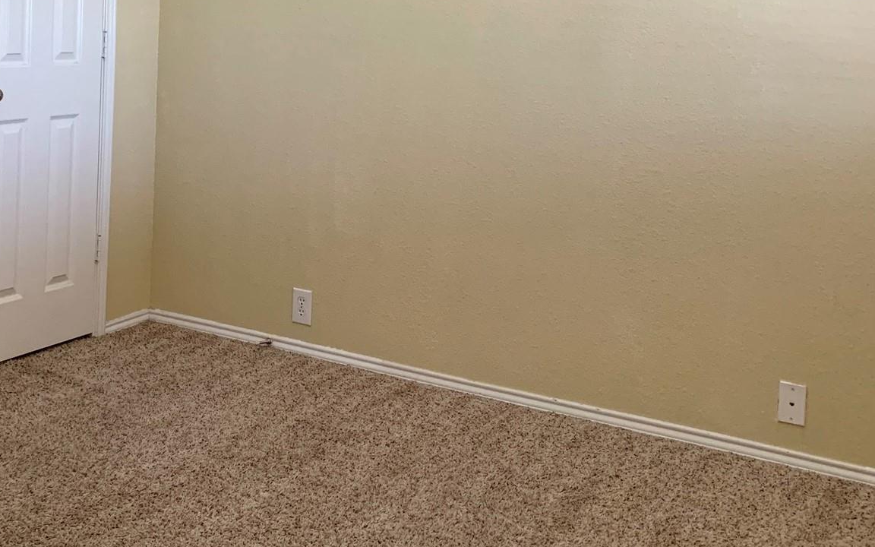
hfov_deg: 40.5
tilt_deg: -3.4
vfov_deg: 25.5
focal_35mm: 49
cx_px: 280
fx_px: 1168
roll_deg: -1.5
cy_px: 52
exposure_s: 1/43
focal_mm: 4.25
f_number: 1.8
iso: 400
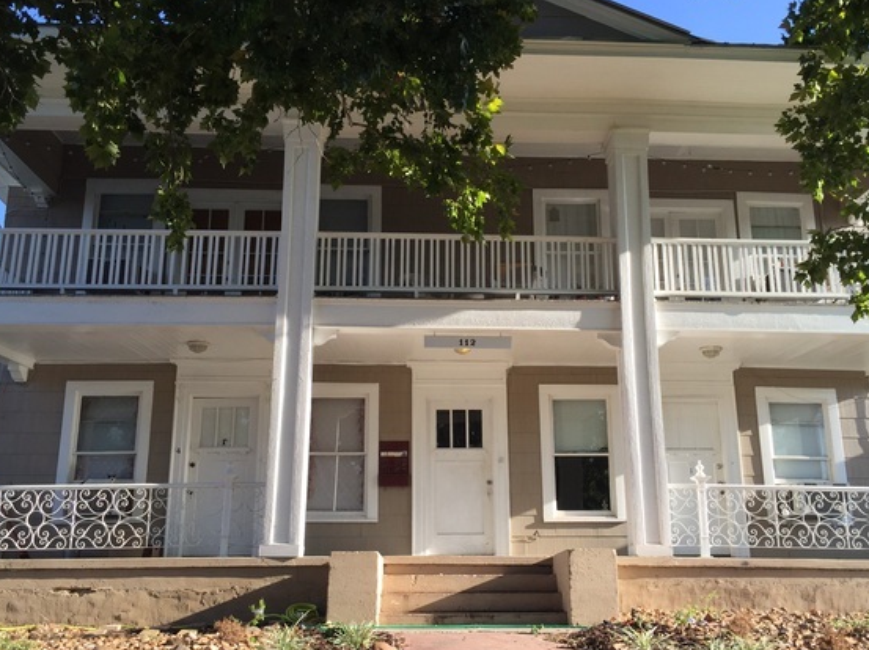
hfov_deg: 52.6
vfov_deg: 40.6
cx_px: 453
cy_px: 358
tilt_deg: +15.2
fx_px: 878
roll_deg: -0.9
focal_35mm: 35
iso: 32
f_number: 2.2
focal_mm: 4.15
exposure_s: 1/565
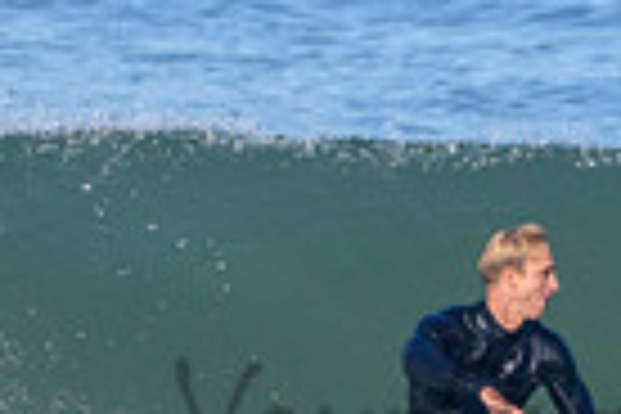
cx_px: 639
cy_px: 389
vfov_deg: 0.4
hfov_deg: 0.7
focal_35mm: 3151
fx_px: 54350
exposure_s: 1/2000
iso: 450
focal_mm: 500
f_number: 5.6
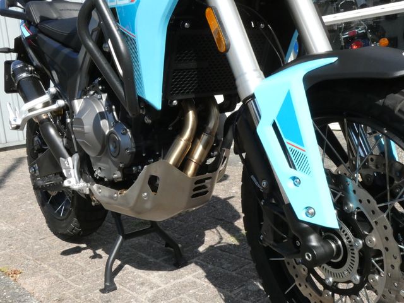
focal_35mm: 41
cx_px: 202
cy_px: 152
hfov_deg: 45.8
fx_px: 479
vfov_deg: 35.1
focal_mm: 7.3
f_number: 8
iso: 800
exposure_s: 1/1000
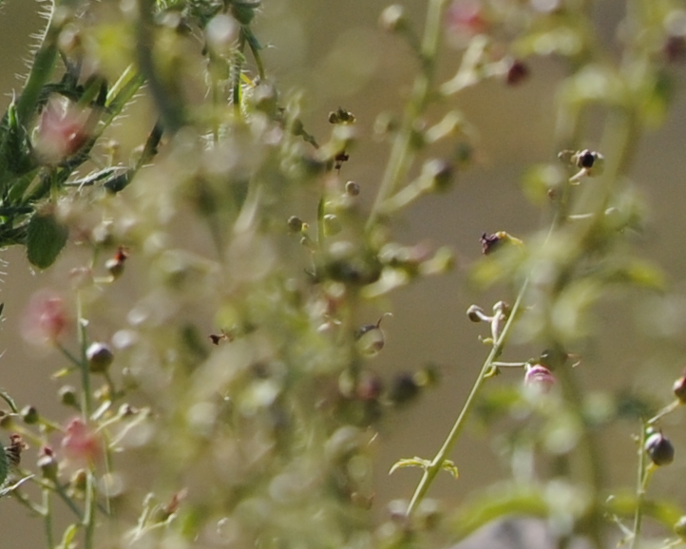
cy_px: -799
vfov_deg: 1.2
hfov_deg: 1.5
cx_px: -804
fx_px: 25426
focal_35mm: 1252
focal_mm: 150
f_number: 7.1
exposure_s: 1/500
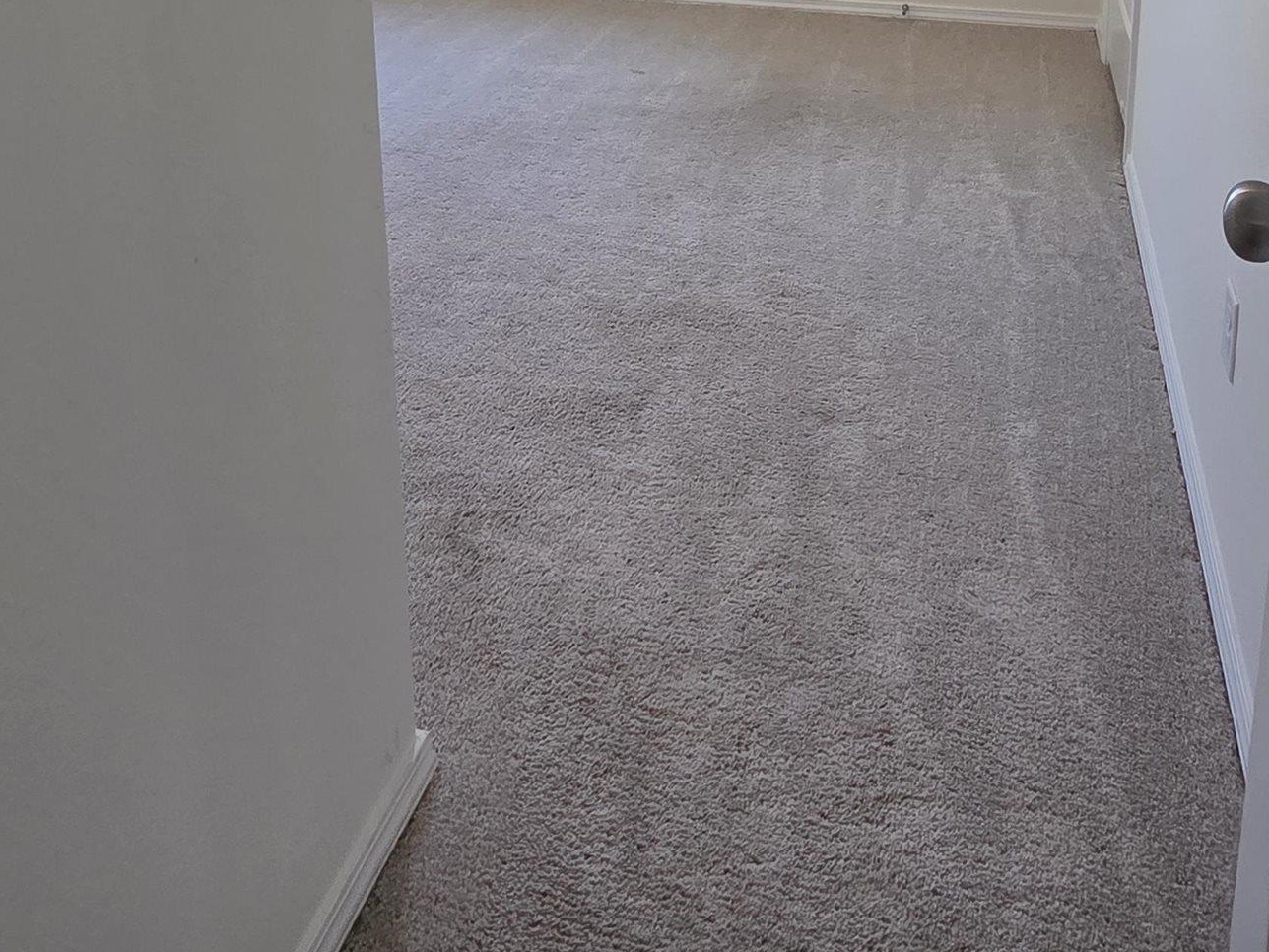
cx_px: 811
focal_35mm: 31
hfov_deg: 57.5
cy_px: -133
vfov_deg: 37.0
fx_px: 1136
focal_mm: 2.2
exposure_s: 1/120
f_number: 2.2
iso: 125
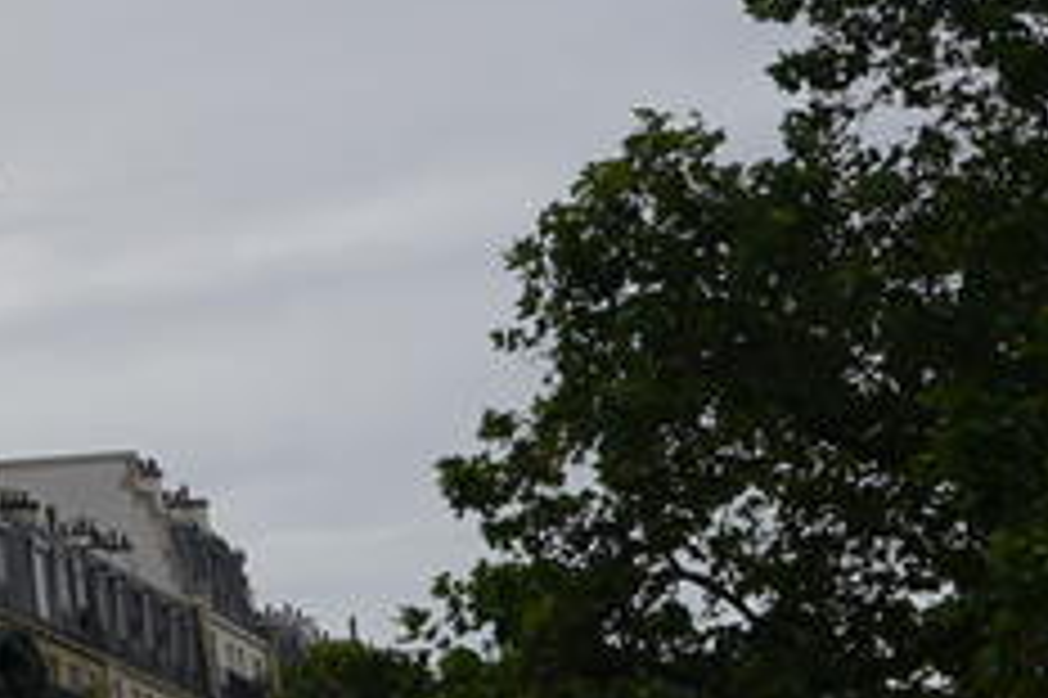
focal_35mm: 192
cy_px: -594
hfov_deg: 9.5
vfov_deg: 6.9
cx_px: -1457
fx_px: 5585
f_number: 10
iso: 100
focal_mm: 31
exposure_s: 1/160
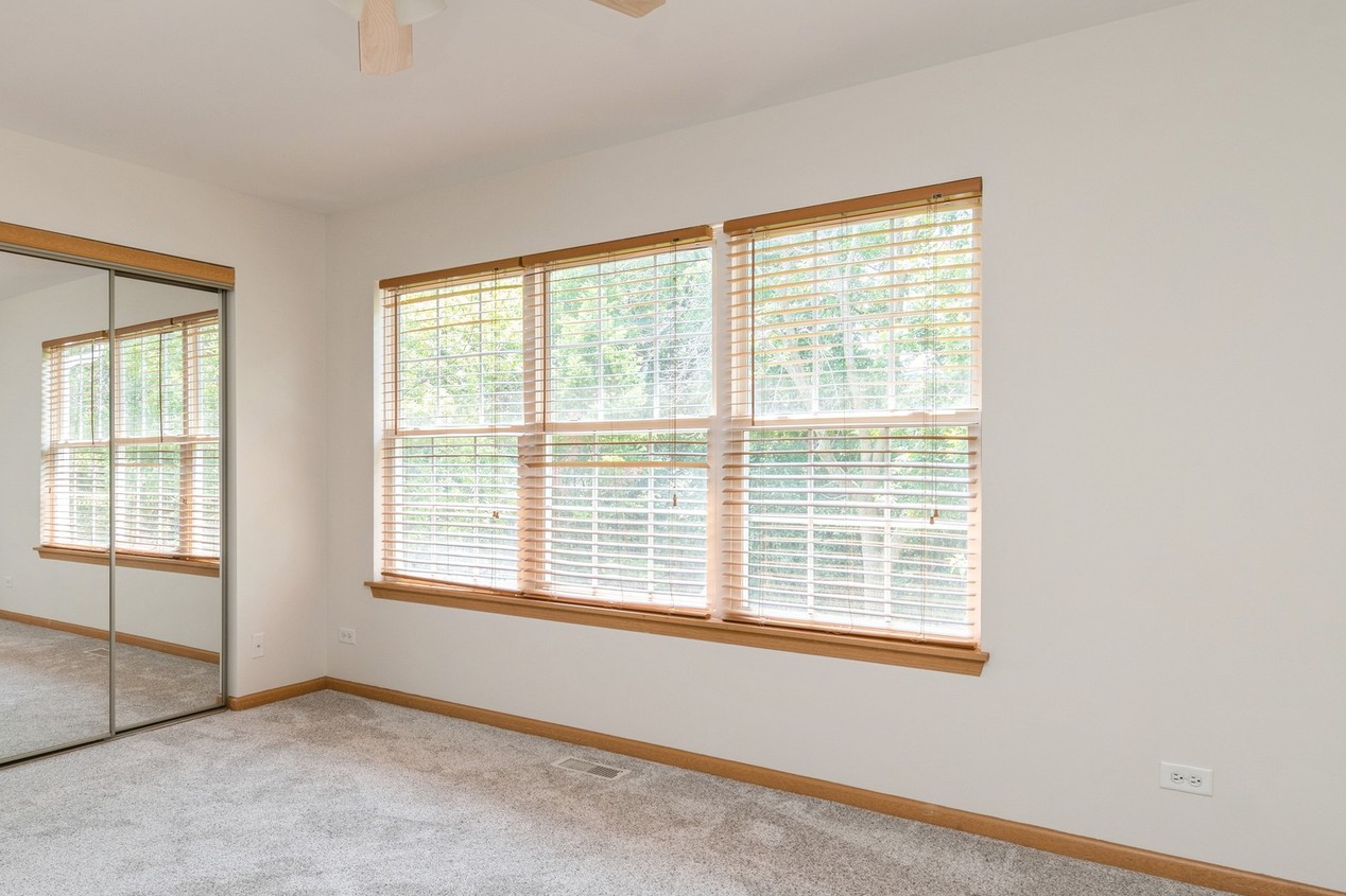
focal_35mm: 23
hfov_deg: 75.1
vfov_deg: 55.0
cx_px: 529
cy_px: 482
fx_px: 860
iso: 200
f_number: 8
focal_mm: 12
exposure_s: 1/30
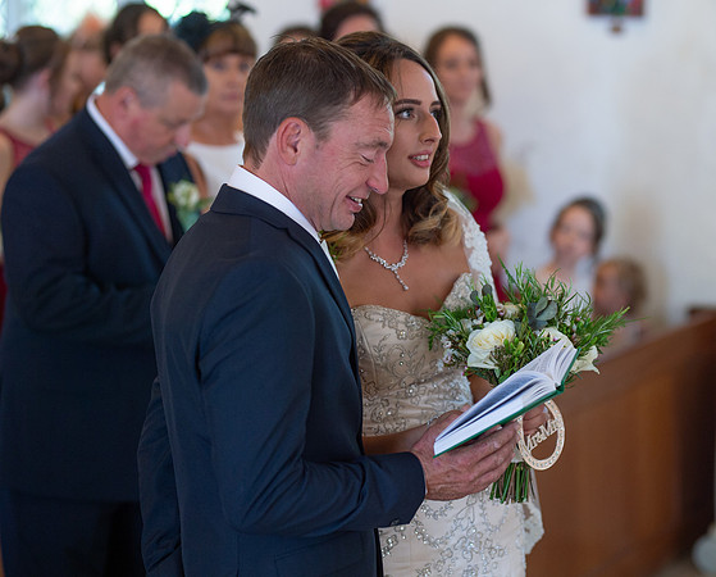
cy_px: 288
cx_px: 433
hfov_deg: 19.9
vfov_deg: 16.1
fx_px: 2042
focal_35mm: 96
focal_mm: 85
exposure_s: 1/160
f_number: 2.2
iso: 640
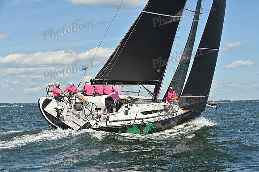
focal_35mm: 70
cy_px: 86
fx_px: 504
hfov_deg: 28.8
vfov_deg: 19.5
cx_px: 130
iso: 250
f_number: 8
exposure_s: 1/1250
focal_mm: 70
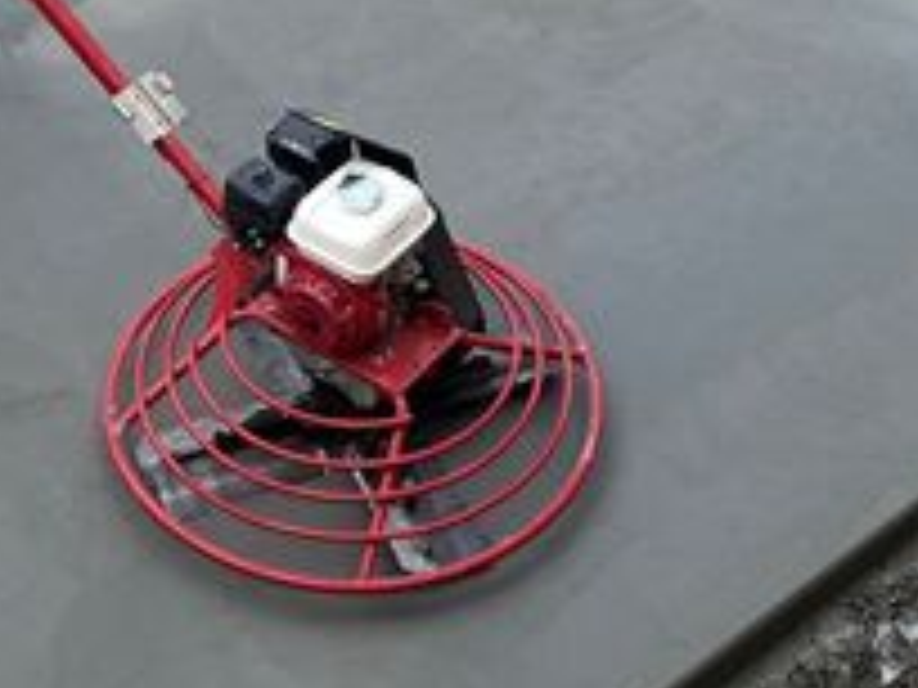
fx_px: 2705
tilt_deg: -37.4
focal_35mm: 102
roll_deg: -1.0
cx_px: 396
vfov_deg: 14.2
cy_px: -31
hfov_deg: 19.3
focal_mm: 5.7
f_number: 1.5
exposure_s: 1/1901
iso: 50
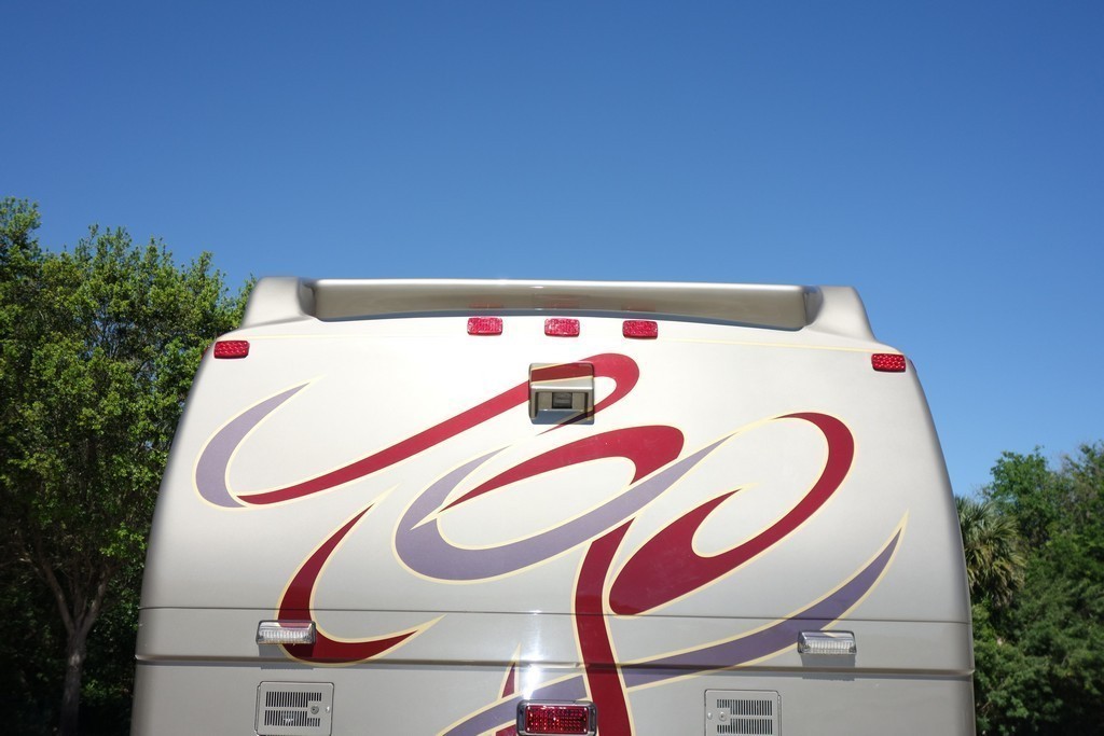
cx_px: 552
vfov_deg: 29.9
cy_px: 368
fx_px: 1380
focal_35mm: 45
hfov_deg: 43.6
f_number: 3.2
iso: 125
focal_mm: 16.59
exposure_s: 1/2000
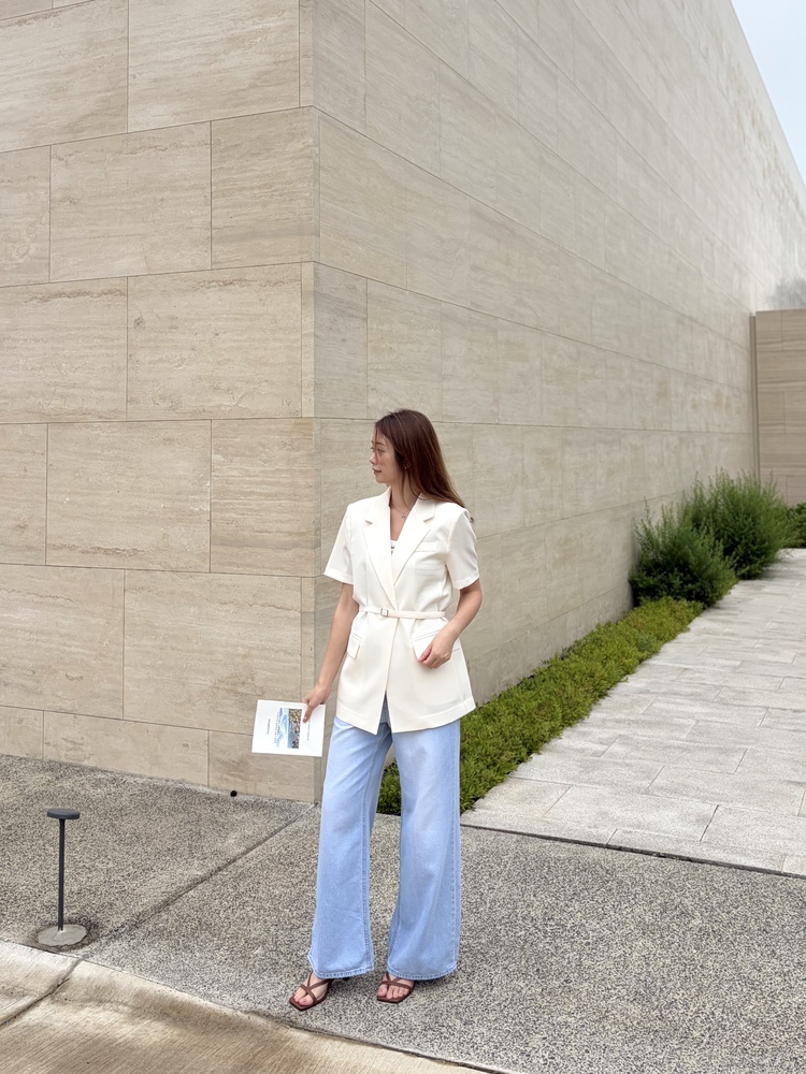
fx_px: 807
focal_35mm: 26
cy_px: 537
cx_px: 403
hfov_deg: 53.1
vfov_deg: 67.3
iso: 50
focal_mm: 5.96
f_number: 1.6
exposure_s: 1/782
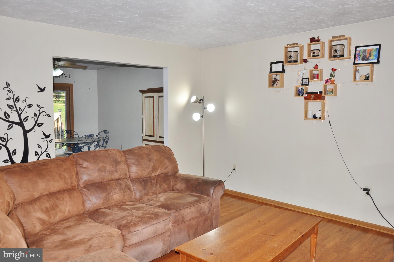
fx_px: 295
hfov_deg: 67.4
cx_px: 197
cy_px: 131
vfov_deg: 47.8
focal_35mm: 27
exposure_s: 1/60
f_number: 5.6
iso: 200
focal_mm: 18
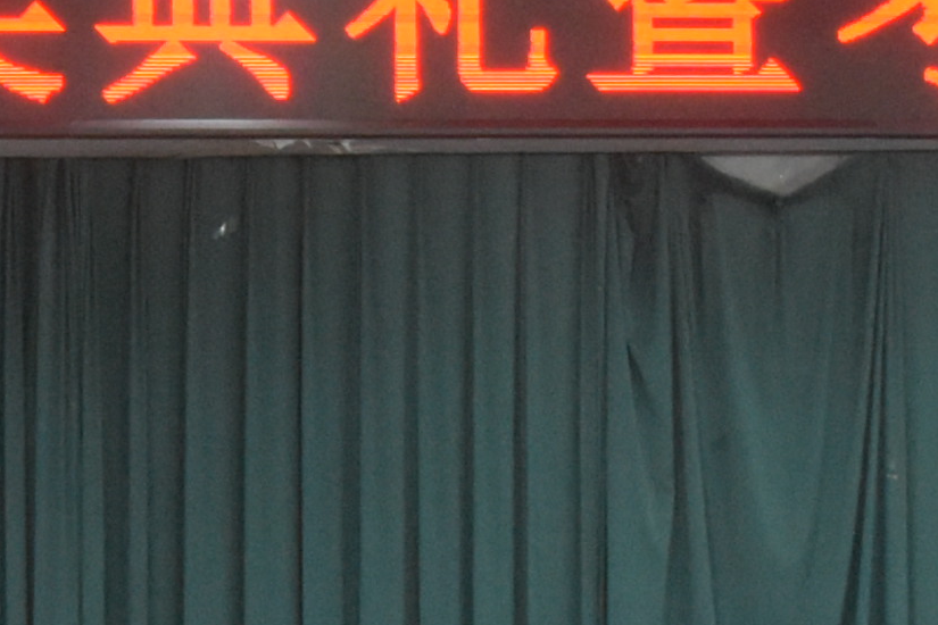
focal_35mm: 349
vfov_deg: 3.9
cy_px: 733
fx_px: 9093
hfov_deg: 5.8
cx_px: -575
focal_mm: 32
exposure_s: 1/60
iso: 2000
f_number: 5.6
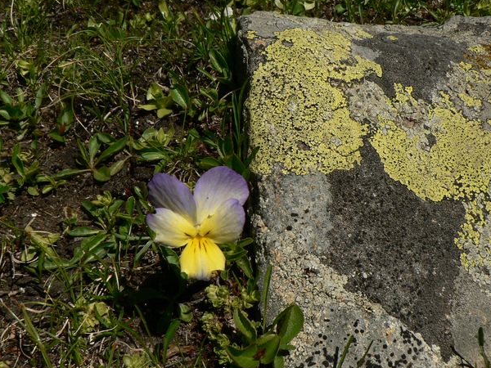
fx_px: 681
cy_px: 198
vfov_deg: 30.3
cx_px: 201
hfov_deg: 39.5
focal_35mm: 48
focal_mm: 6
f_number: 5.6
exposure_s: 1/640
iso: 80
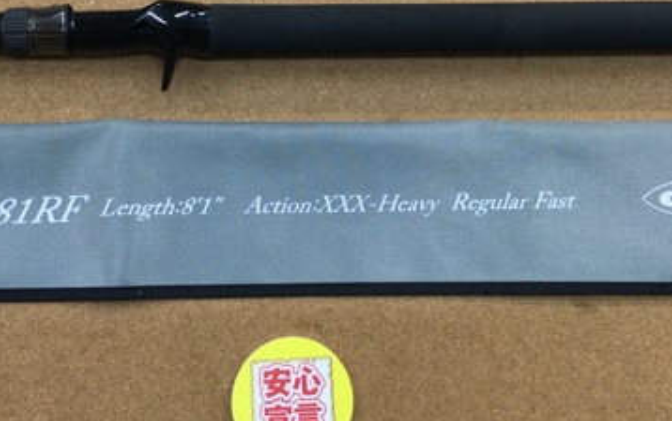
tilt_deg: -74.1
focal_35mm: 55
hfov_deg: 36.8
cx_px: 302
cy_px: 66
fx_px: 1008
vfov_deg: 23.1
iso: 32
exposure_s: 1/30
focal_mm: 3.3
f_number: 2.4
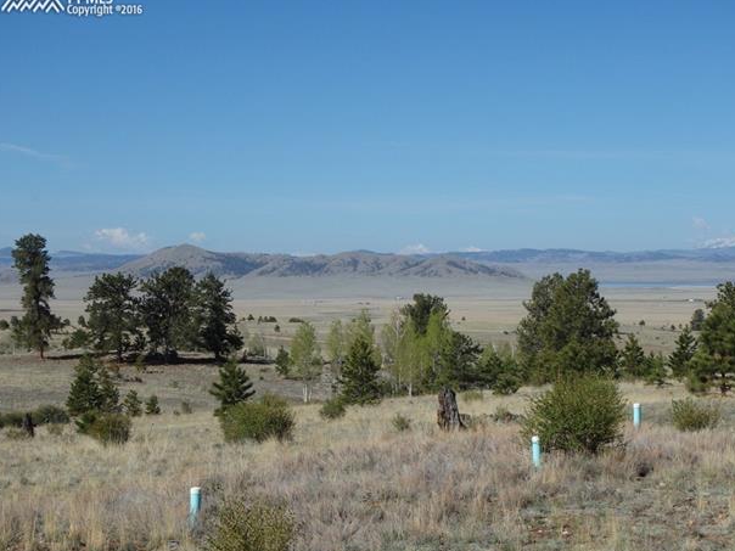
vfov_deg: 20.4
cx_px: 381
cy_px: 268
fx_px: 1529
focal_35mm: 72
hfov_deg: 27.0
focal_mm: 12.3
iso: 125
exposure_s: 1/1000
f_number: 5.5
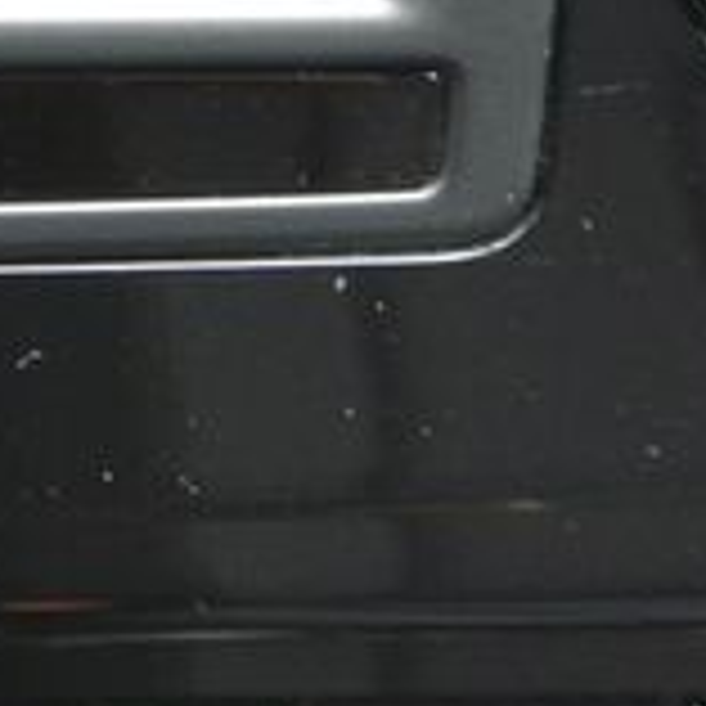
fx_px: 3461
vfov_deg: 10.6
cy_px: -717
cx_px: -607
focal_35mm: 150
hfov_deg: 10.8
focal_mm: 10
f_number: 3.5
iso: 400
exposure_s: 1/80
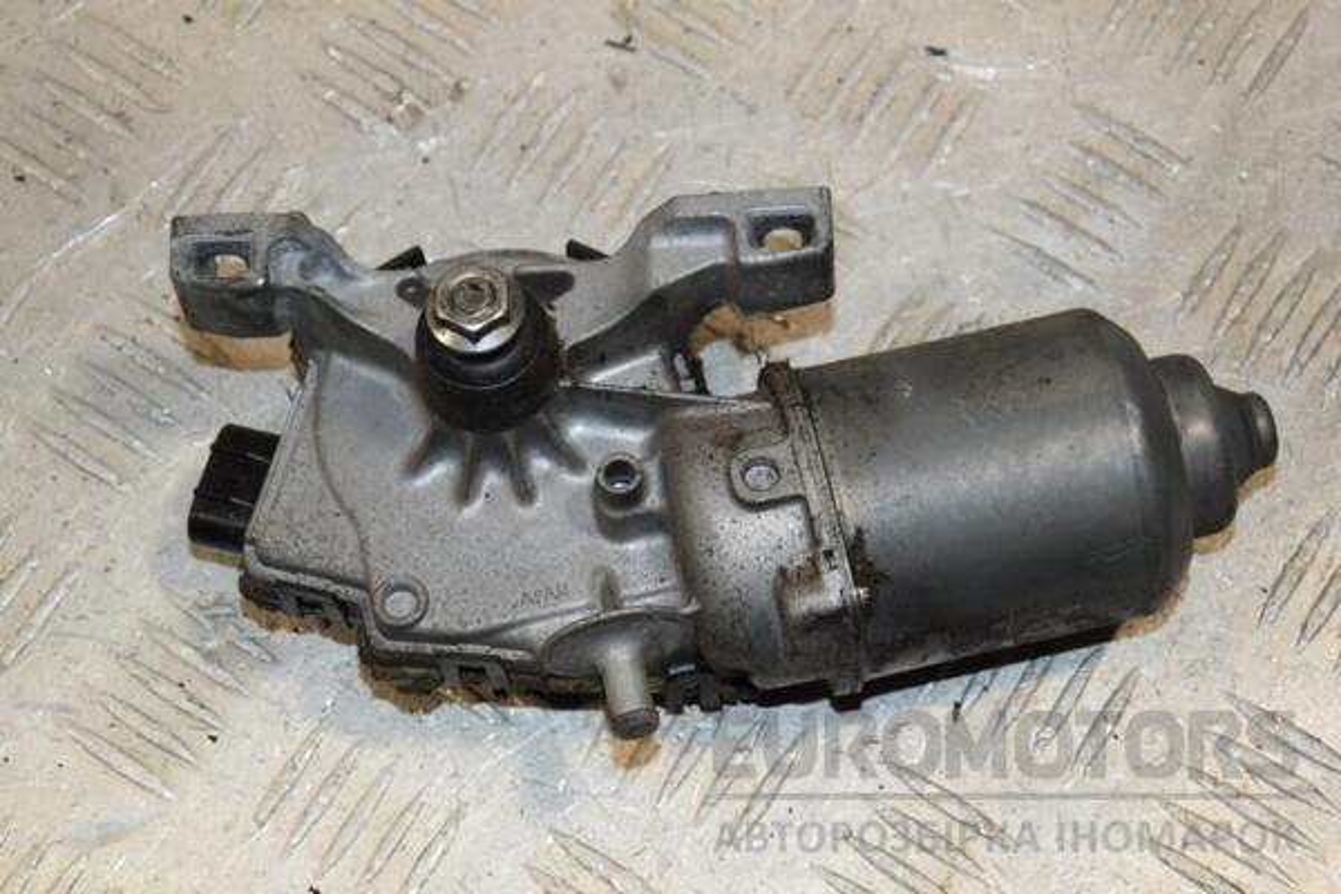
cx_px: 670
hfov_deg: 23.4
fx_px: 3240
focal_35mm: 87
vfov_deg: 15.7
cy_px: 447
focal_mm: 58
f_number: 8
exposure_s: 1/200
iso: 800
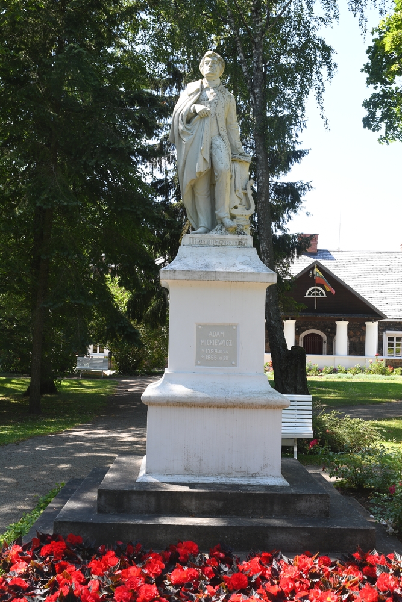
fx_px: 770
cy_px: 301
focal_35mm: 46
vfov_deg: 42.7
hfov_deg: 29.3
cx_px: 201
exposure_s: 1/50
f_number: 8
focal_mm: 31
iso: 100
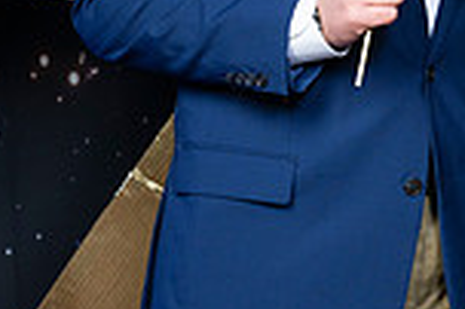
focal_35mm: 187
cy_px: -133
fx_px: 2413
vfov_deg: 7.2
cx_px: 771
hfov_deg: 10.5
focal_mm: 49
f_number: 9
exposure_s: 1/160
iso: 320
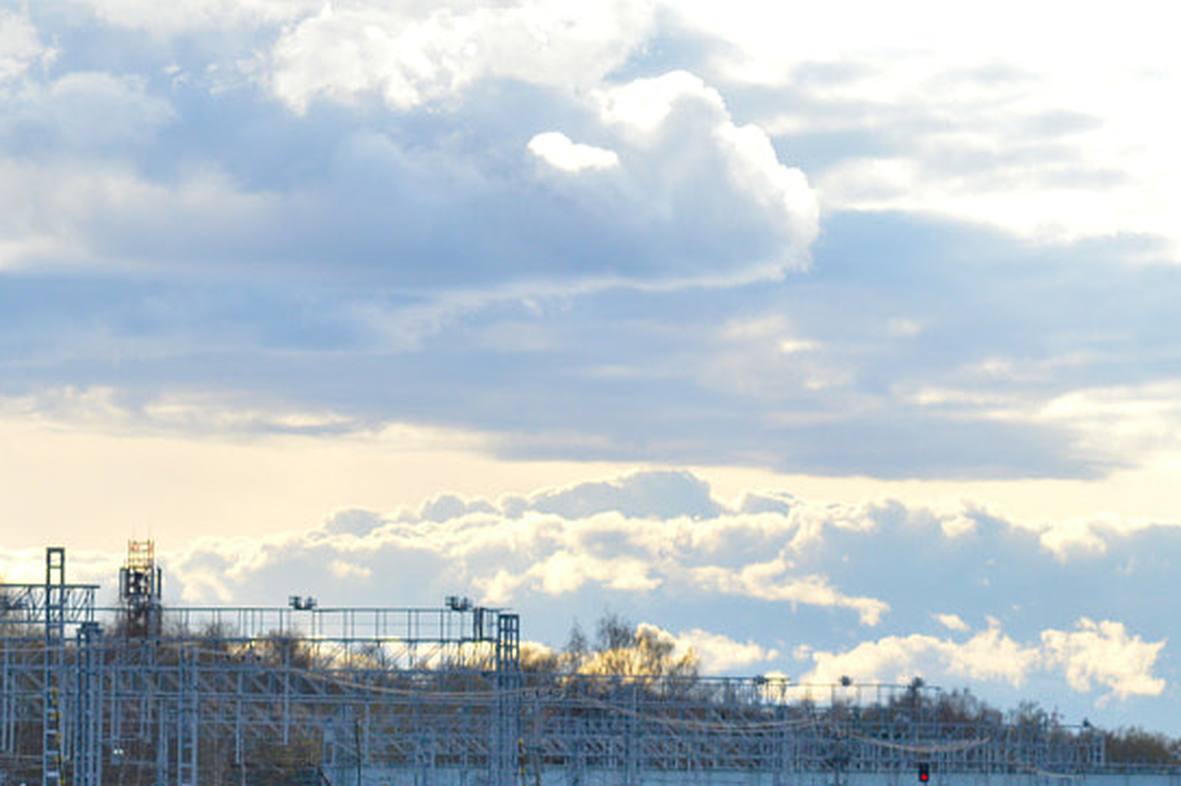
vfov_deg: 5.6
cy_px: 771
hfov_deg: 8.5
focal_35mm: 242
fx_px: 7949
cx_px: 356
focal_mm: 55
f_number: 6.3
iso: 100
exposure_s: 1/160
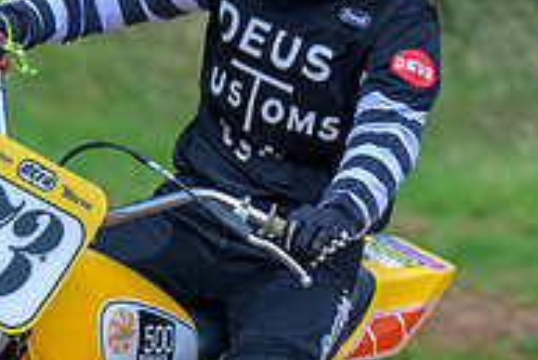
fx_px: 10828
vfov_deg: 1.9
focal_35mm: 724
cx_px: -65
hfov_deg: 2.8
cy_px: 353
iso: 180
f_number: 4
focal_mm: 135
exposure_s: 1/500
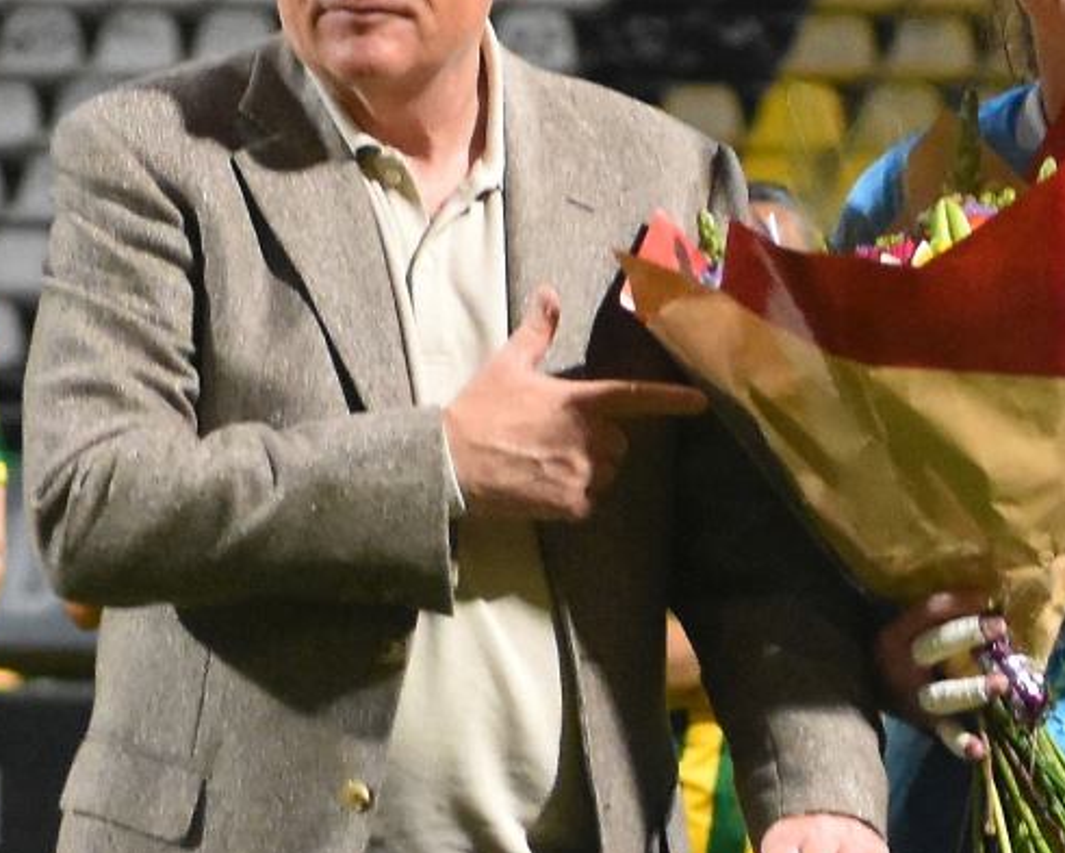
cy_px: 953
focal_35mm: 385
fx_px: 12138
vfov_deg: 4.0
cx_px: 909
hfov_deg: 5.0
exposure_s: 1/250
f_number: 3.5
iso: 2500
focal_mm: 70
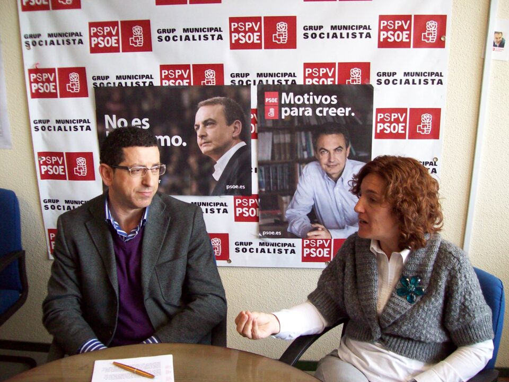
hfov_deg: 51.4
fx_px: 529
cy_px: 191
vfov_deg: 39.7
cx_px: 254
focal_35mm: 36
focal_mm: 6
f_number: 2.7
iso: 200
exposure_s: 1/78
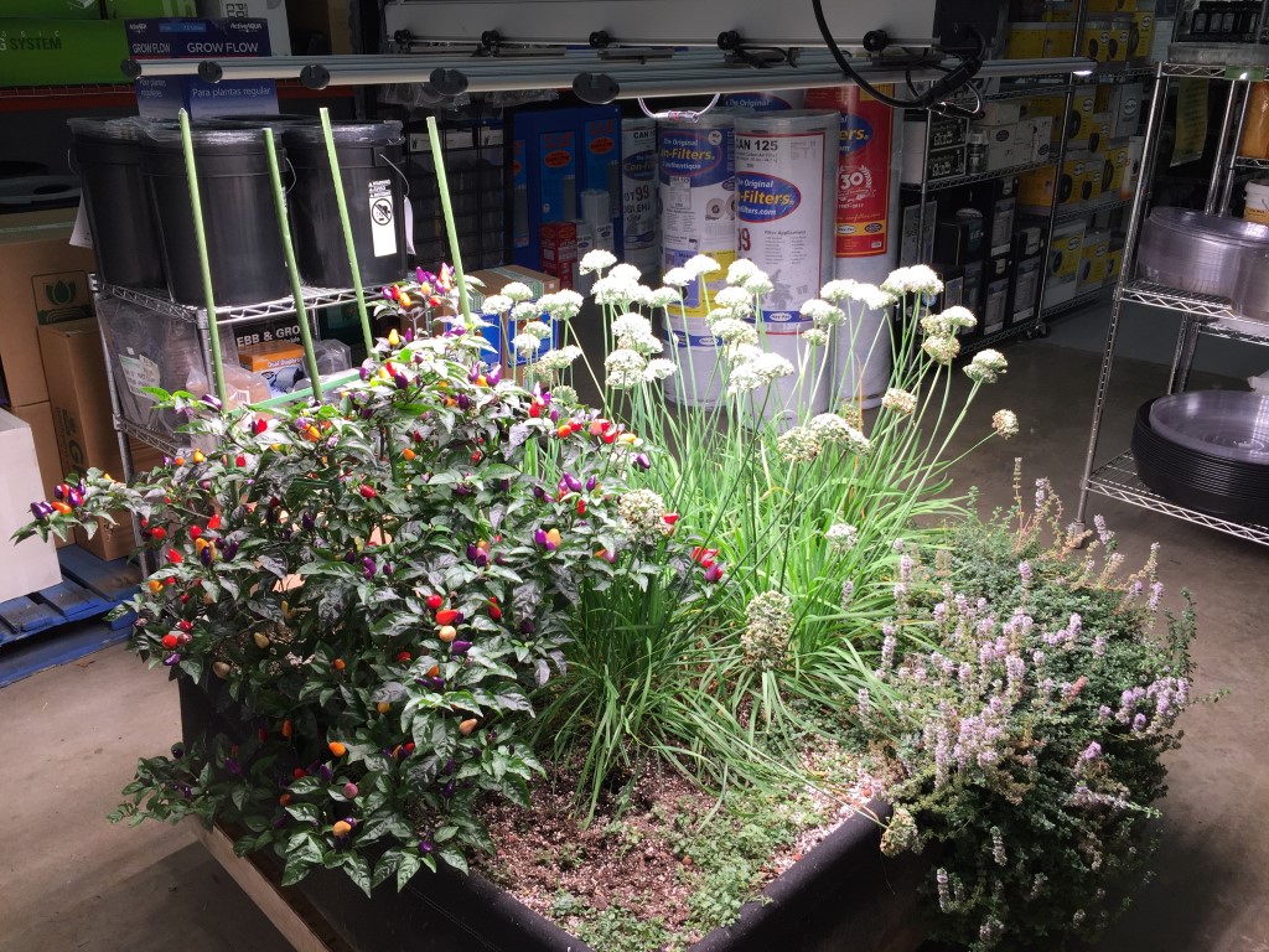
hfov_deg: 61.7
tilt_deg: -22.9
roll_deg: -0.4
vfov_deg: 48.2
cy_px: 476
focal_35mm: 29
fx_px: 1063
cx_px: 634
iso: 32
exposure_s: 1/60
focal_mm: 4.15
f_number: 2.2
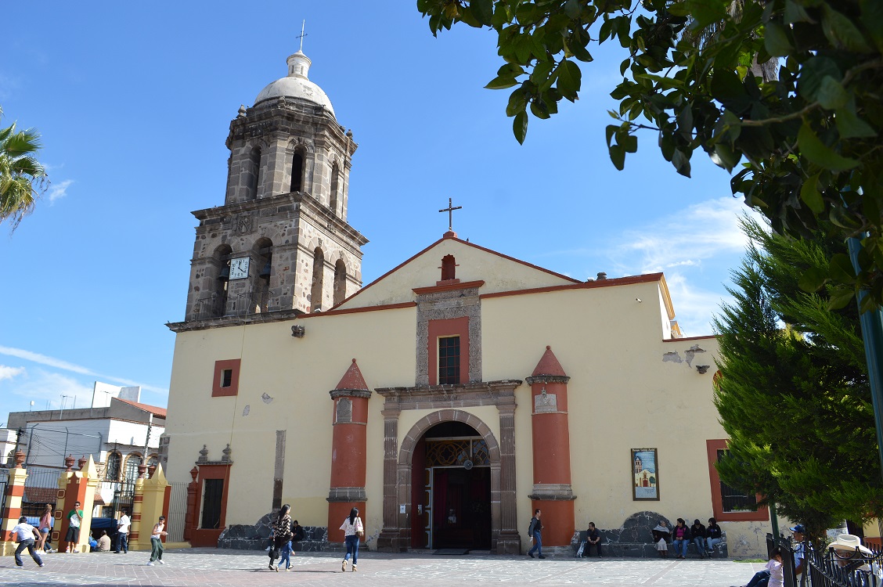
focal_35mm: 27
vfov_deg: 47.8
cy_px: 294
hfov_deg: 67.4
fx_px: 662
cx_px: 442
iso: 100
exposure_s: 1/200
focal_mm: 18
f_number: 7.1
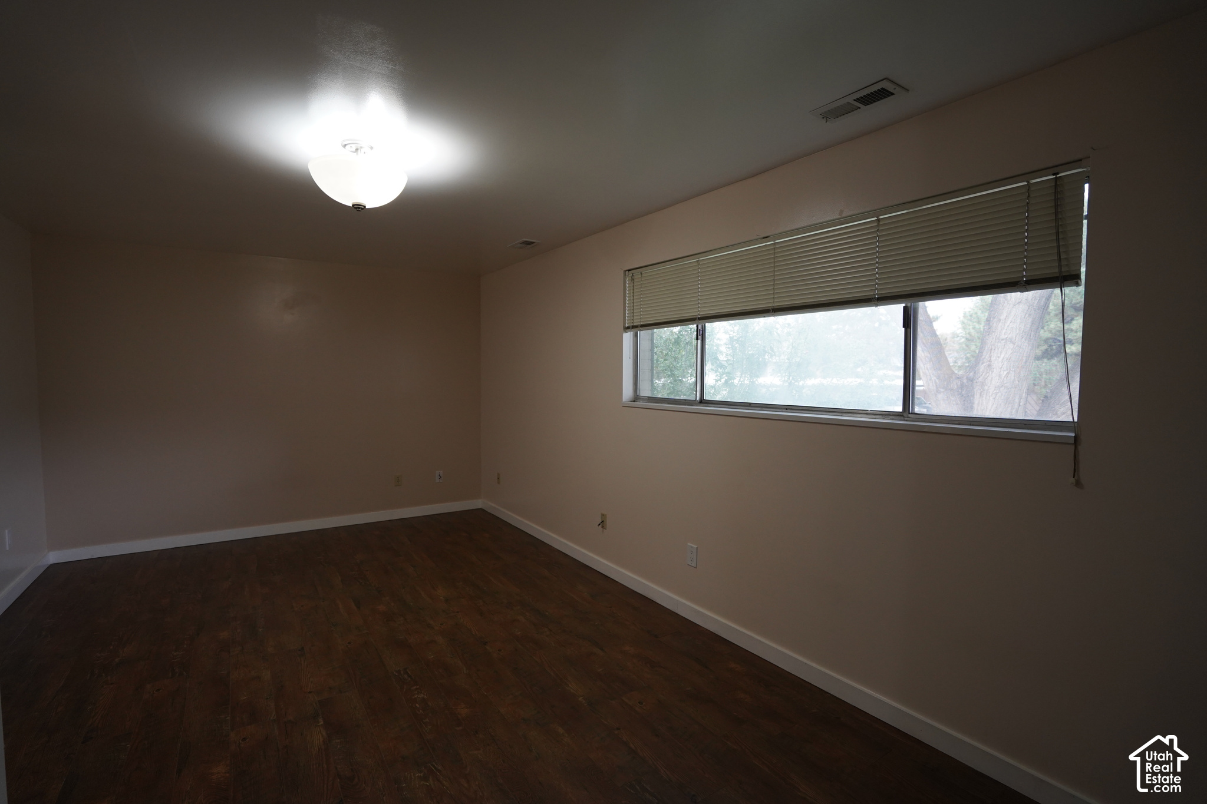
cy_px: 402
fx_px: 536
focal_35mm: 16
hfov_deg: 96.7
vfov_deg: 73.7
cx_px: 604
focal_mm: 16
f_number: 4
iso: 1250
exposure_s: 1/160
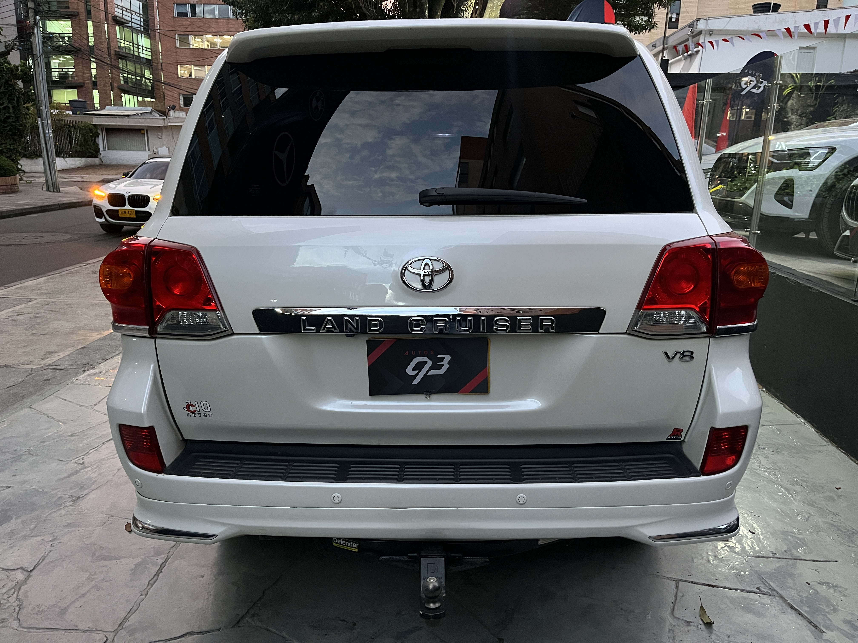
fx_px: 644
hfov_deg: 67.3
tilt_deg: -14.9
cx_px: 429
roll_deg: -1.4
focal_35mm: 26
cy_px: 322
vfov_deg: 53.1
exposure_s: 1/60
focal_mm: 5.1
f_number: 1.6
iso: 500
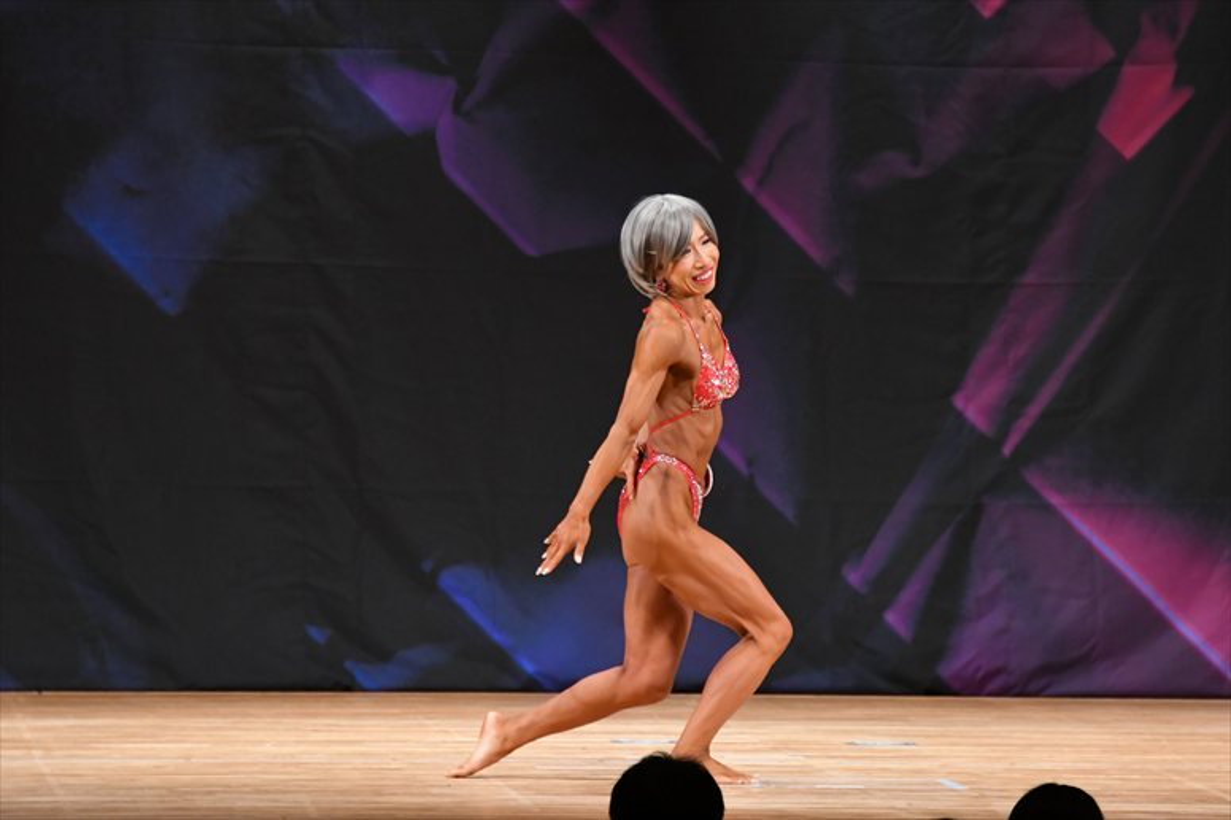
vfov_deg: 4.8
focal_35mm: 285
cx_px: 616
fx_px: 9741
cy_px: 410
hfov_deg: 7.2
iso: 3200
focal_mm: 190
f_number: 5.6
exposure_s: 1/400
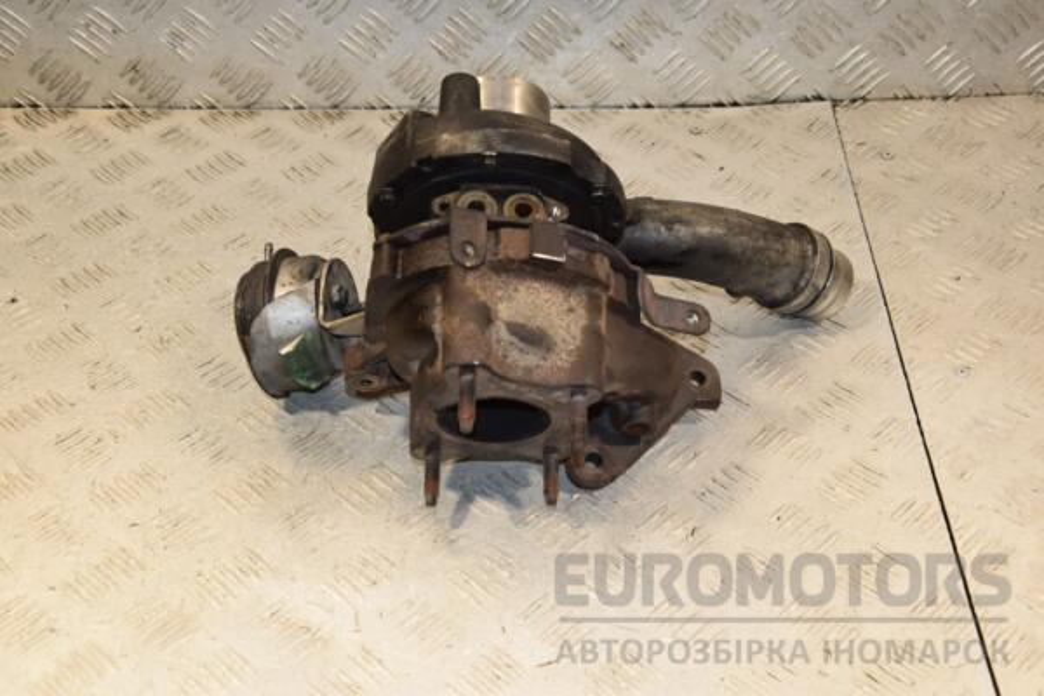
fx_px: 1653
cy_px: 348
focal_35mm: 57
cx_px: 522
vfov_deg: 23.8
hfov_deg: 35.1
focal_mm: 38
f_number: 6.3
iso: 800
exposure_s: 1/200
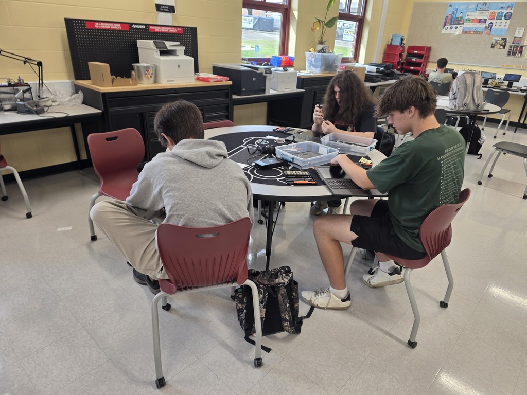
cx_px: 264
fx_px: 350
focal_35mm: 23
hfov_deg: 73.9
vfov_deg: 58.9
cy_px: 198
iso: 40
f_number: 1.7
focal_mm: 6.3
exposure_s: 1/50
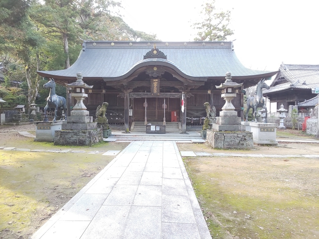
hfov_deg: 81.7
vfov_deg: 66.0
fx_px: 184
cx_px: 160
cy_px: 120
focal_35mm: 20
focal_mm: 3.45
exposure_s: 1/50
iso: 60
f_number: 1.94
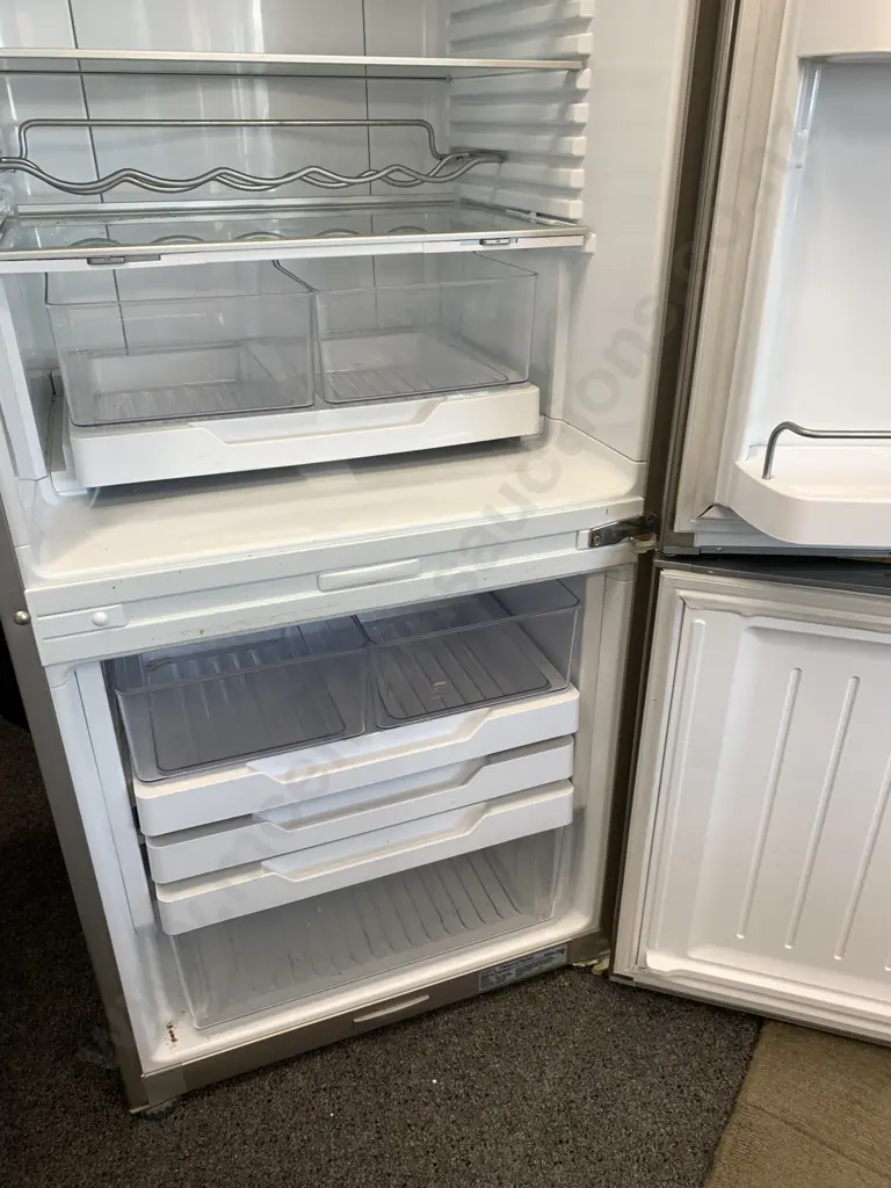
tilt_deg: -29.4
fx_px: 892
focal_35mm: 26
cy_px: 594
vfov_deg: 67.3
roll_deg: +0.7
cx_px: 446
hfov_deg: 53.1
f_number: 1.8
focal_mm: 4.25
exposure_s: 1/100
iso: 50
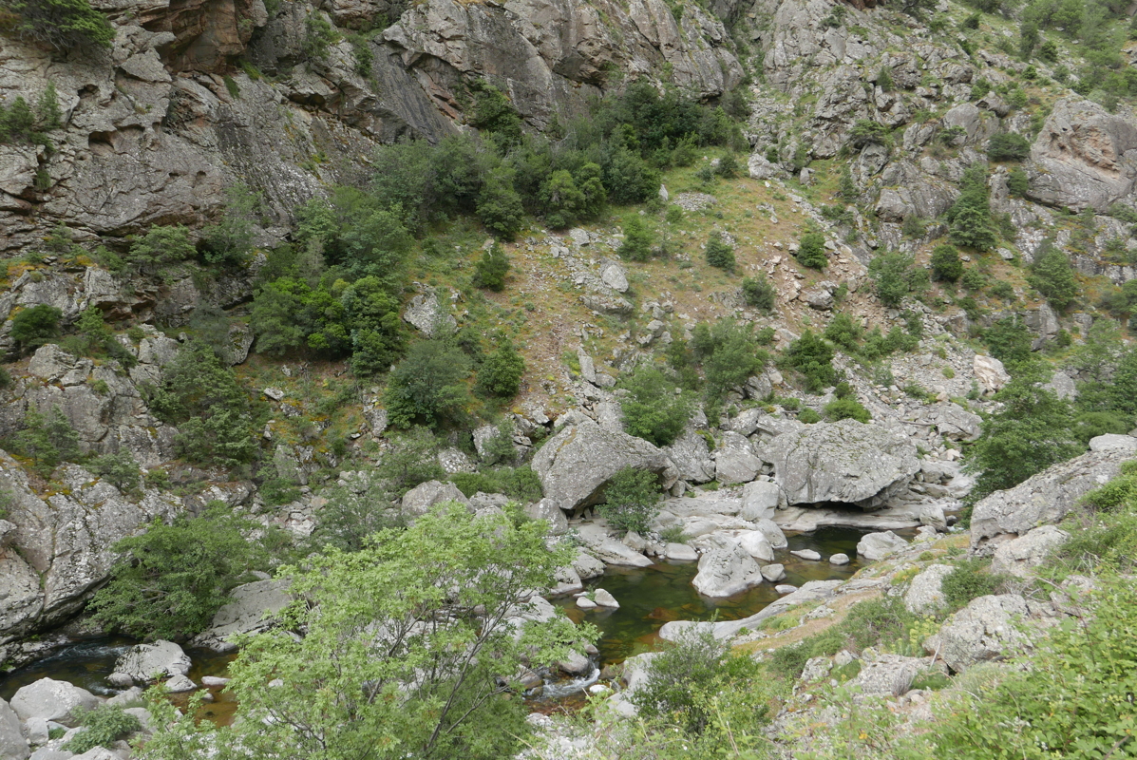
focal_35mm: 33
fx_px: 1043
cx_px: 568
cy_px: 380
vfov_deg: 40.0
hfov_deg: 57.2
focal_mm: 14.9
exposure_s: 1/125
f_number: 4.5
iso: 200
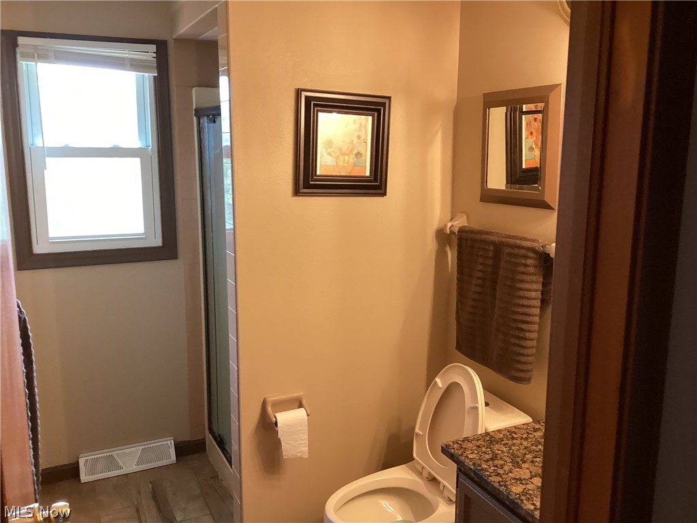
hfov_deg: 58.4
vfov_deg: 45.4
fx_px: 624
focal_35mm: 31
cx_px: 348
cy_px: 262
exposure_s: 1/50
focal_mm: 3.3
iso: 160
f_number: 2.4
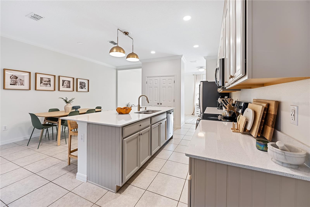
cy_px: 104
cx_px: 155
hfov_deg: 101.9
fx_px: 126
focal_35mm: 15
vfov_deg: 78.9
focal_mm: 14.6
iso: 80
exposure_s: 1/1.25
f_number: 8
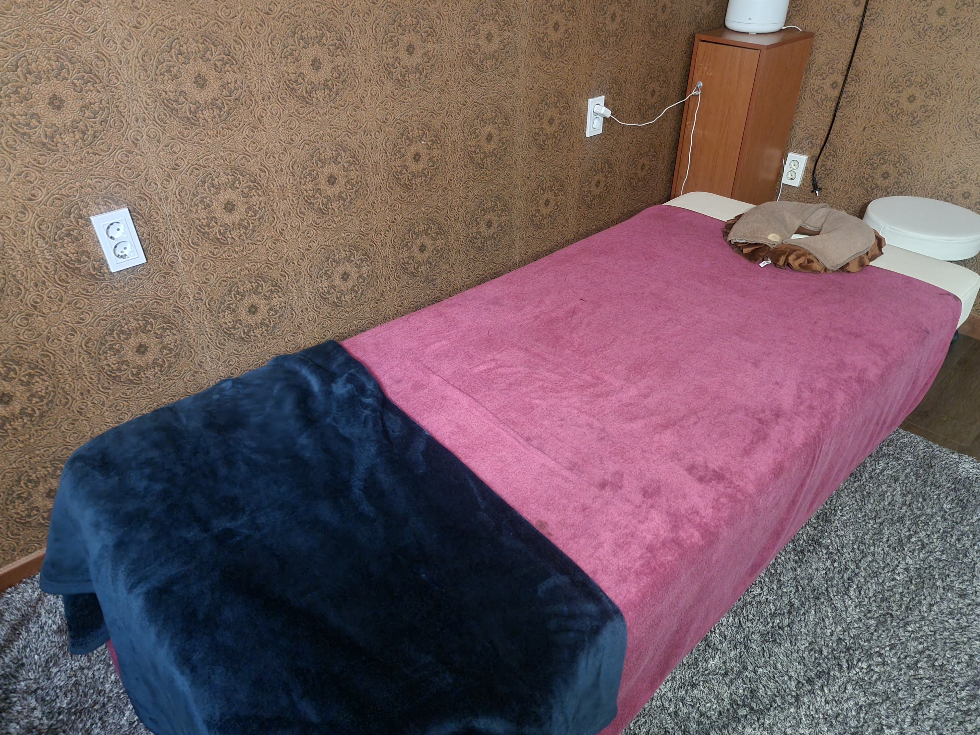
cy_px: 368
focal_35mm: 24
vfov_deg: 56.8
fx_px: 679
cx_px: 490
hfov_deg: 71.6
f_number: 1.8
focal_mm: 6.7
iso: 1250
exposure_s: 1/13
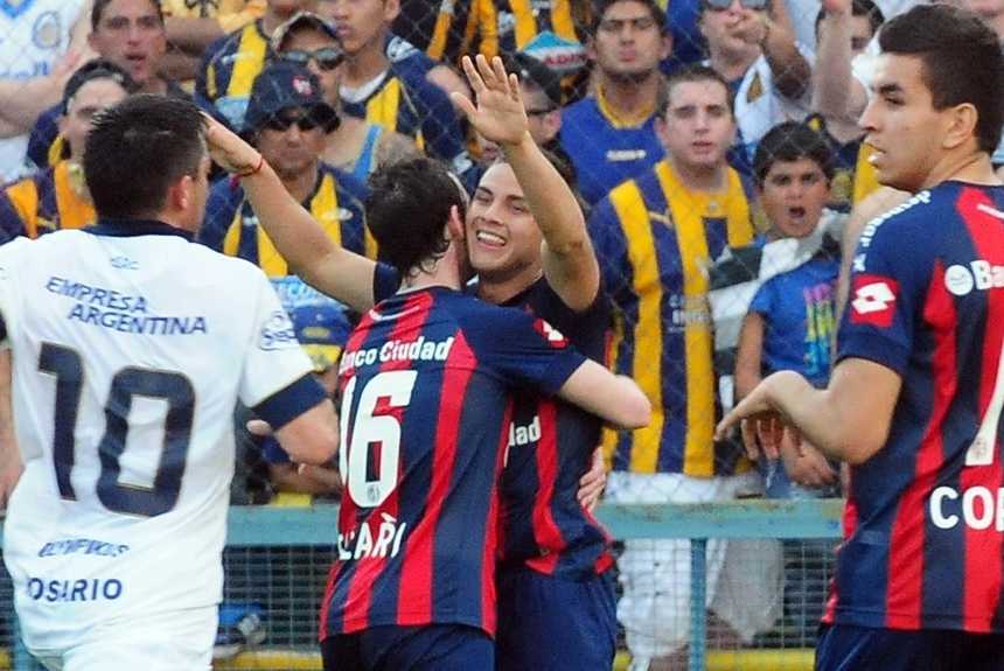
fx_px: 12560
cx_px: 502
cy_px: 336
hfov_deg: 4.6
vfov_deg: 3.1
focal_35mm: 450
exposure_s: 1/400
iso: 1000
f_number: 6.3
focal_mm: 300
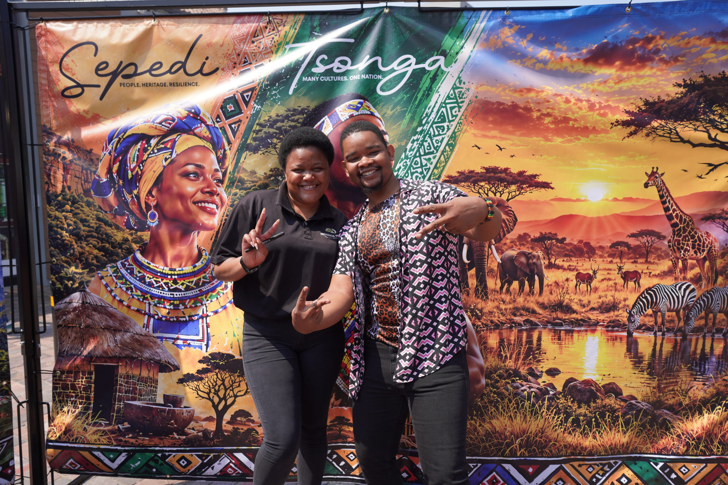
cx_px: 364
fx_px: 546
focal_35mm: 27
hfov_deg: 67.4
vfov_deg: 47.9
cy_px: 242
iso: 100
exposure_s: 1/500
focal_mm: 18
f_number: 4
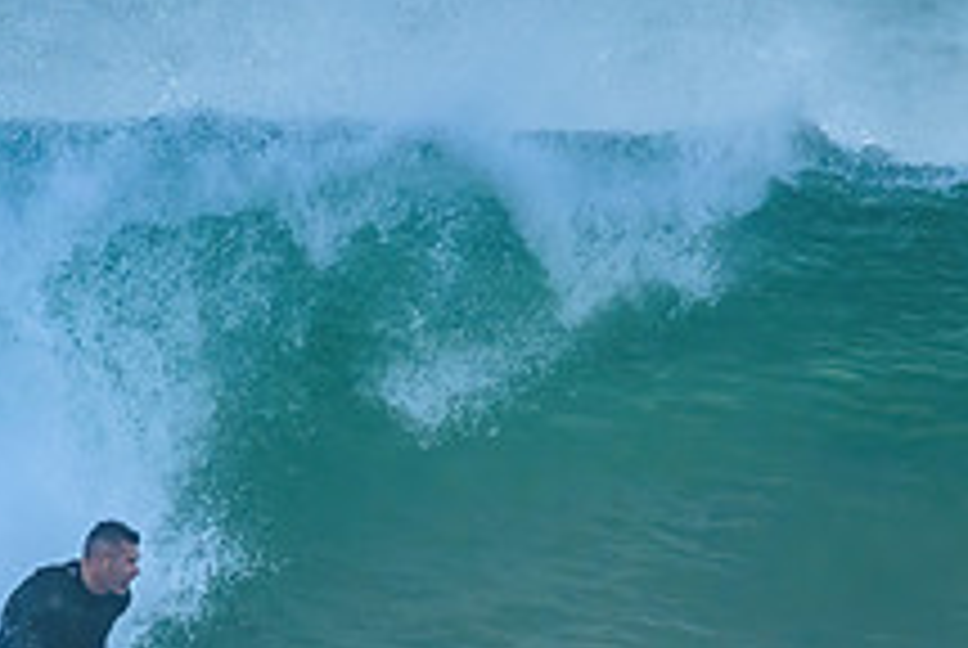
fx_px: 57997
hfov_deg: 1.0
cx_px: 189
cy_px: 745
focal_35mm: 2154
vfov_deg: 0.6
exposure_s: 1/1600
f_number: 11
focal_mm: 800
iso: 4500
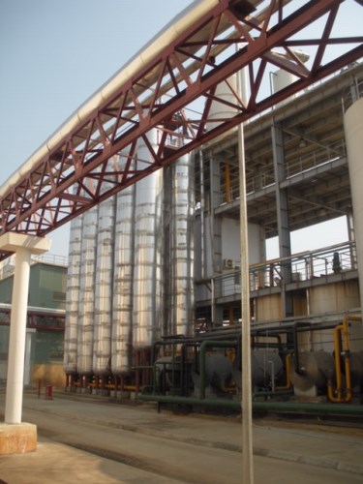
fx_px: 503
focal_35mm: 36
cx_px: 182
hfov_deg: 39.7
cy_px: 242
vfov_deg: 51.4
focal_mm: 6.3
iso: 64
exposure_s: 1/589
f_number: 3.5
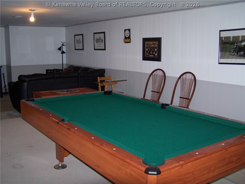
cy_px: 92
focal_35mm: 38
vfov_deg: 37.7
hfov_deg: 49.0
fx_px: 269
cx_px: 122
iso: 140
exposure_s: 1/60
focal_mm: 6.3
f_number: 2.8
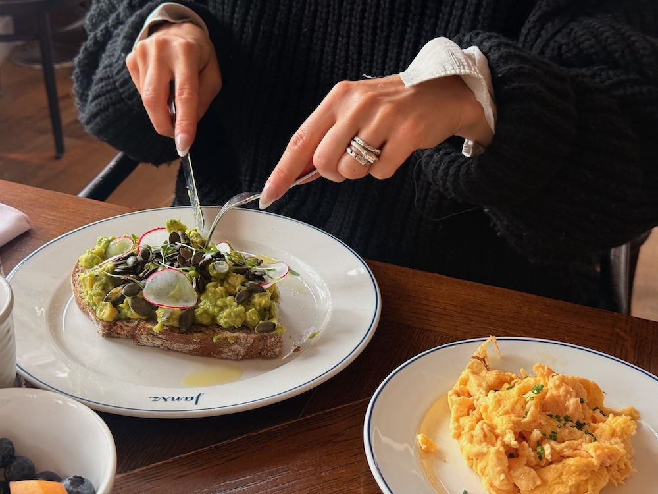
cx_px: 329
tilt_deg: -28.5
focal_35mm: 48
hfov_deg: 39.7
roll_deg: -2.3
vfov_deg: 30.3
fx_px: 912
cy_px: 247
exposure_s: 1/100
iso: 64
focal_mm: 6.76
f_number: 1.78
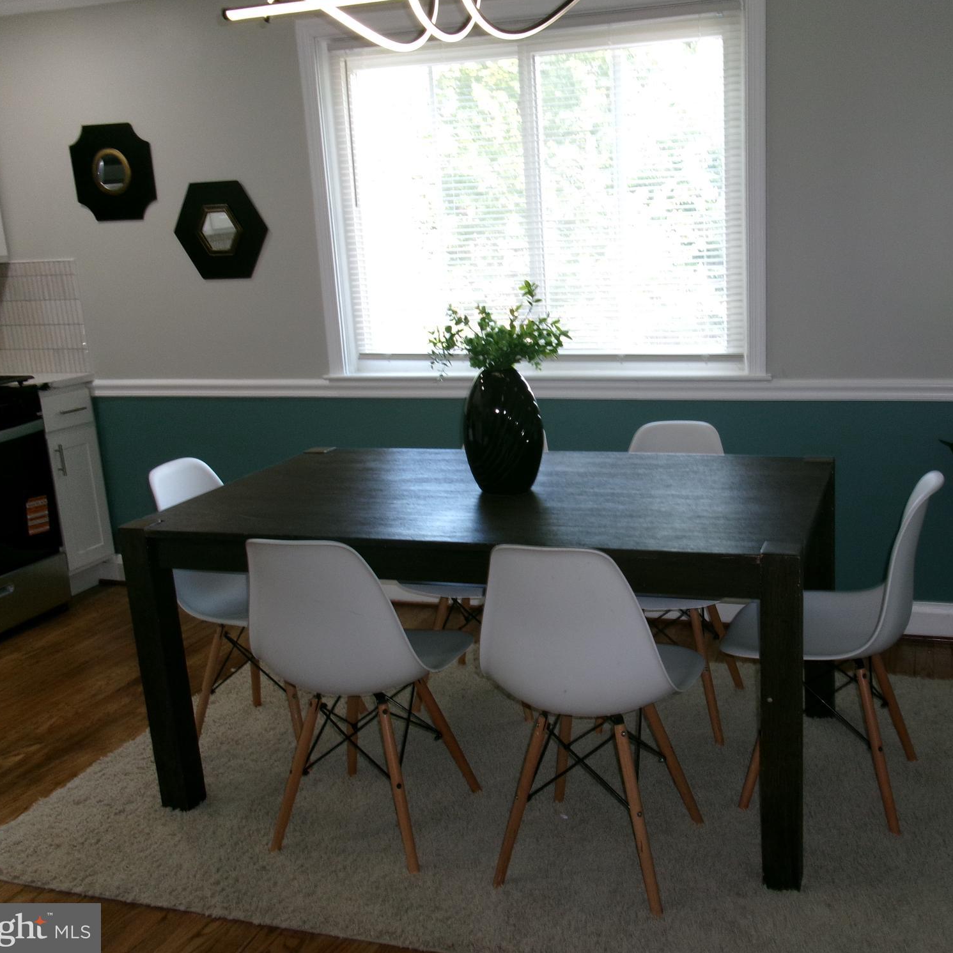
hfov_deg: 48.0
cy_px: 465
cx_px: 596
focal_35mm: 34
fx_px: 1059
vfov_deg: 48.4
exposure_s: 1/34
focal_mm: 5.1
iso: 133
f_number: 3.9
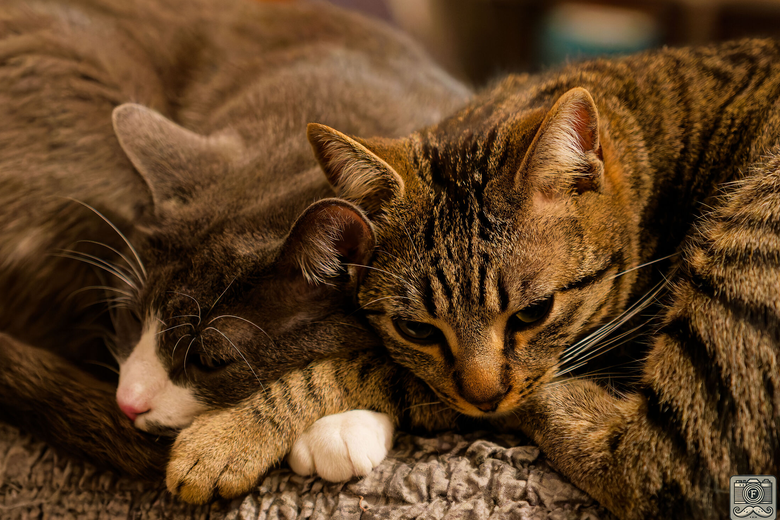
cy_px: 260
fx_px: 1940
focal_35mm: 90
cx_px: 379
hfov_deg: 22.7
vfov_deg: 15.3
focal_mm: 55
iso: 6400
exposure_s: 1/100
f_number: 2.8
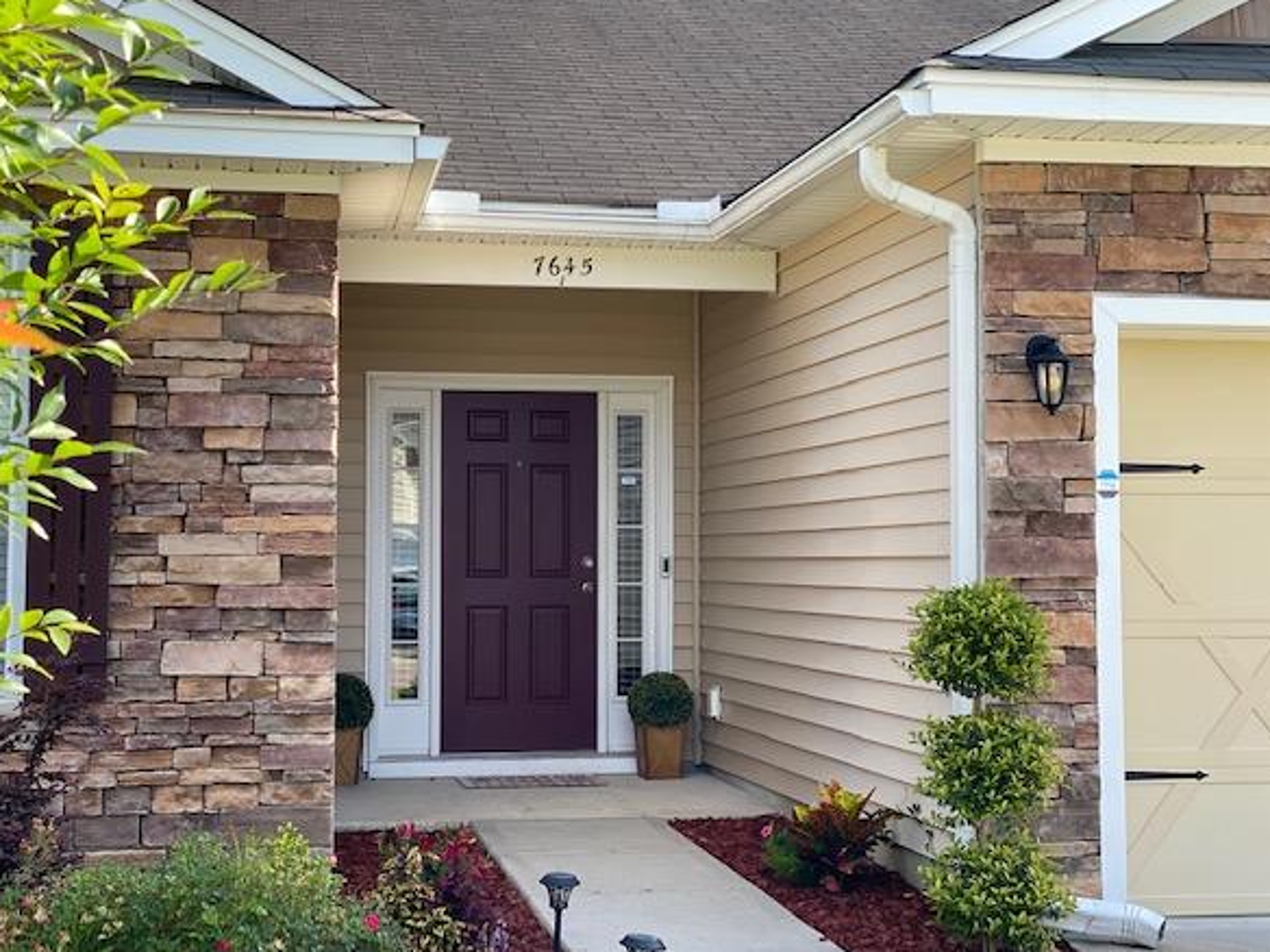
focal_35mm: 57
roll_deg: -0.5
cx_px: 587
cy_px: 472
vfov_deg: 25.7
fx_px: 2091
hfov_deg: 33.8
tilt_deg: +3.4
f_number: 2
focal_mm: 6
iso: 20
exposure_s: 1/363
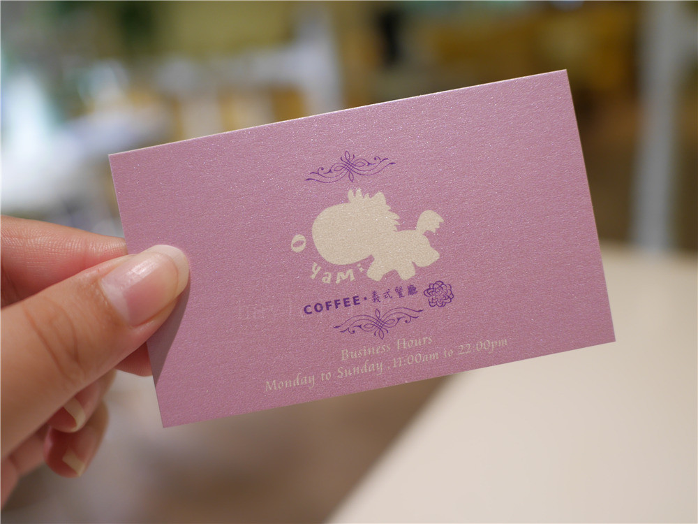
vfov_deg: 46.8
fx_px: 605
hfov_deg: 60.0
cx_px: 349
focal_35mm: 30
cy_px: 262
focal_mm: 15
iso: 200
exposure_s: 1/80
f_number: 1.7
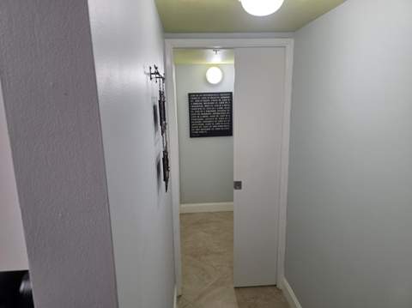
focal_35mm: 23
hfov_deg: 74.0
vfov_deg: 58.8
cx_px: 206
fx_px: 273
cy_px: 154
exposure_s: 1/120
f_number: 1.7
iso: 250
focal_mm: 6.3
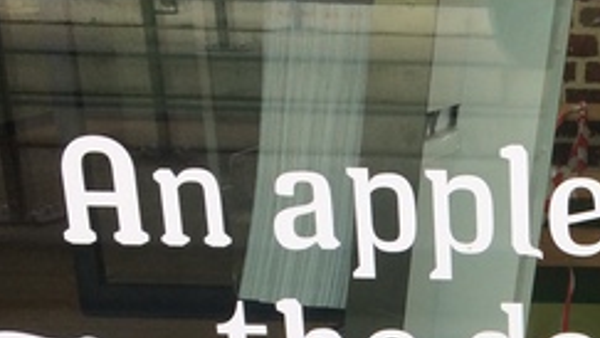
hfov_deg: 21.9
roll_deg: -1.8
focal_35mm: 91
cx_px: 686
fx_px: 1449
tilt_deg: -24.7
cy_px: 581
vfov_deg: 12.3
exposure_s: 1/289
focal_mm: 4.15
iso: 32
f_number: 2.2
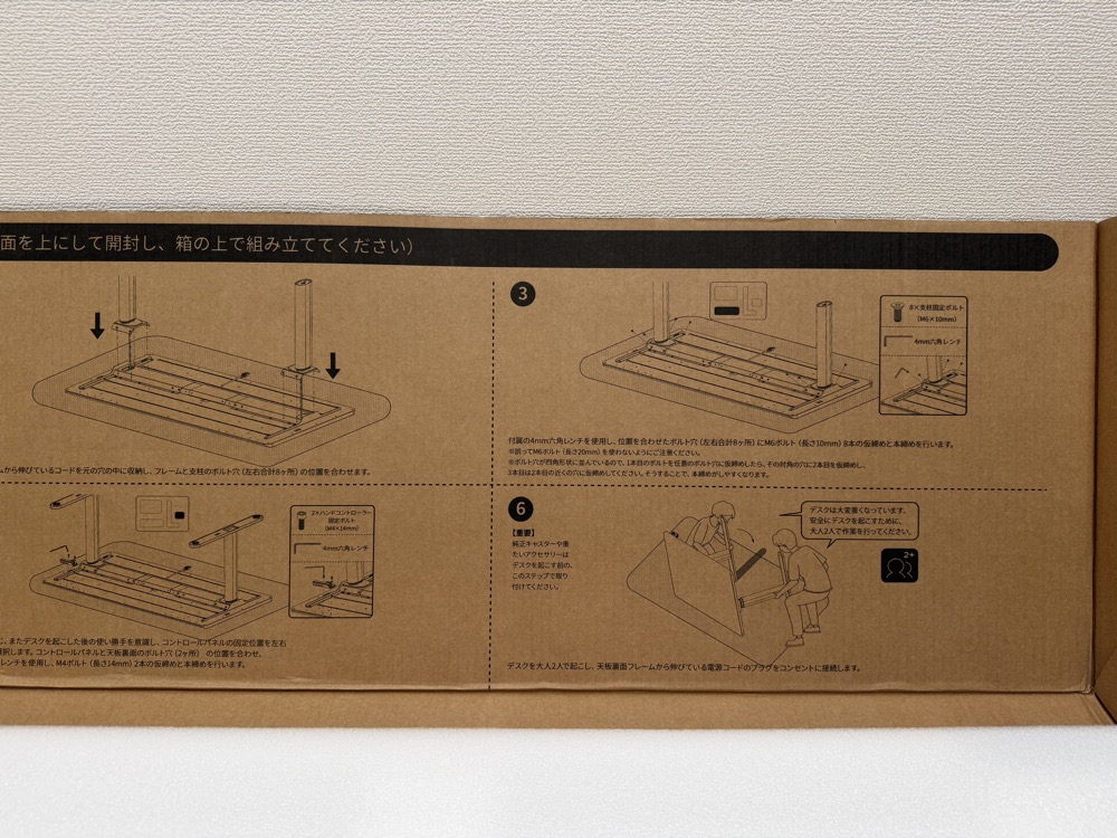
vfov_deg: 56.8
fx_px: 774
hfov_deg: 71.6
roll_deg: -0.7
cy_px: 419
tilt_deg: -28.7
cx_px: 558
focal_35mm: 24
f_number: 1.78
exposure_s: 1/121
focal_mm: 6.76
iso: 100
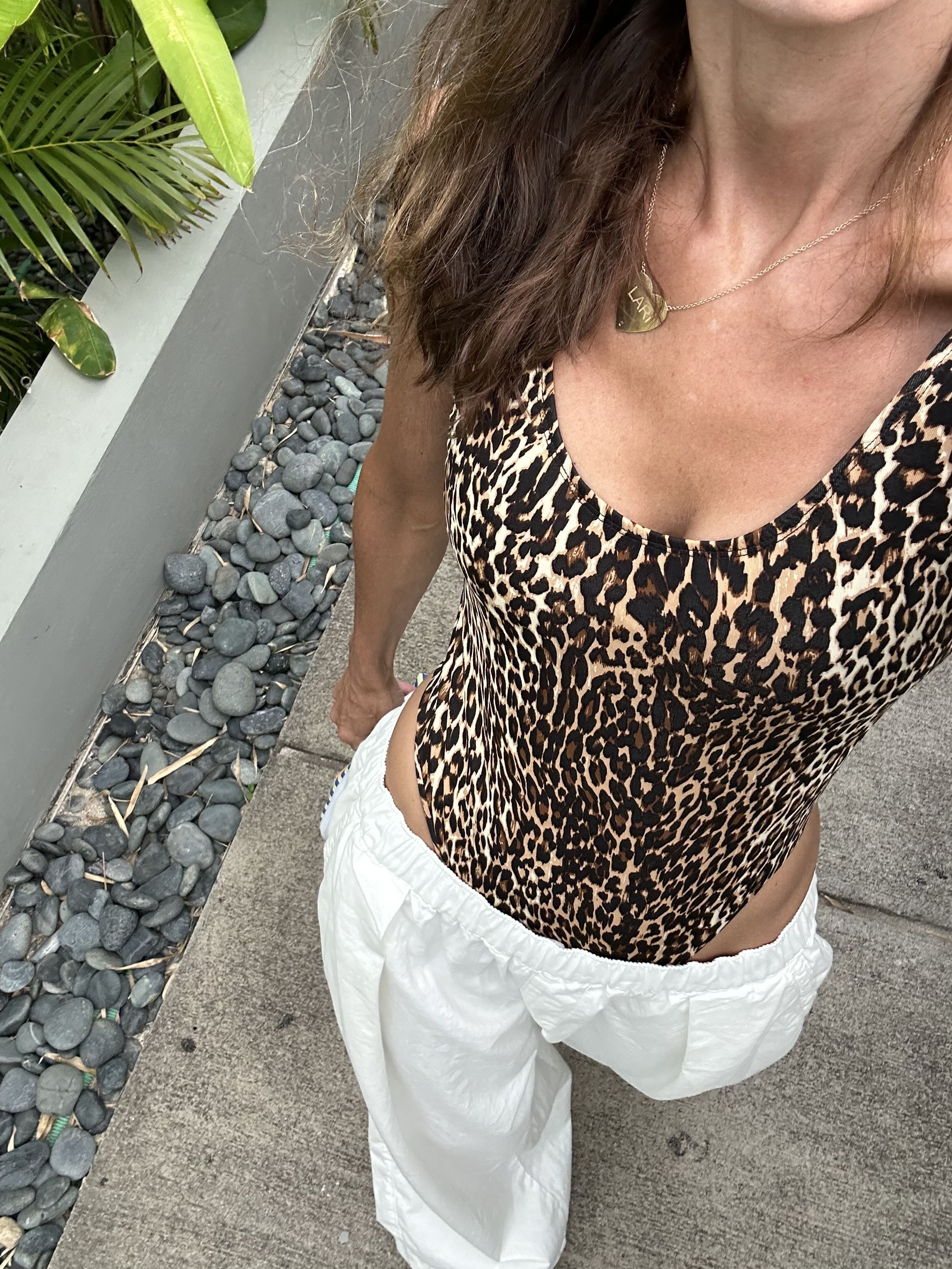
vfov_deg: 60.0
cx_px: 476
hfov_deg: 46.8
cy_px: 634
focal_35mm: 30
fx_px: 1100
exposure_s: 1/265
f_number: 1.9
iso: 25
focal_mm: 2.69
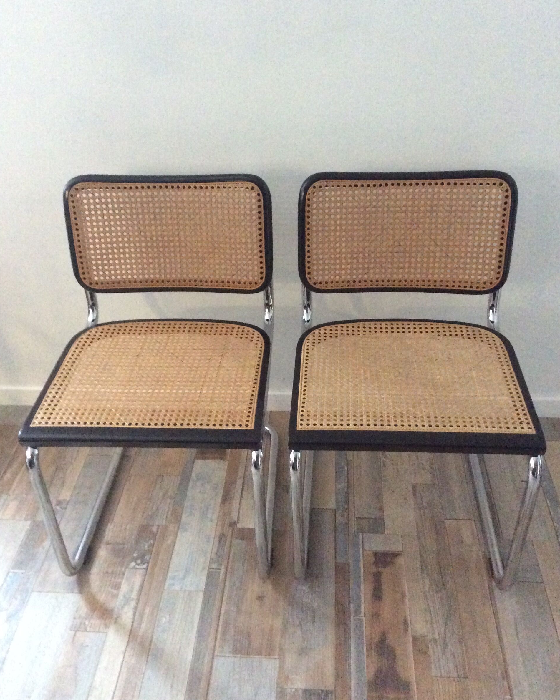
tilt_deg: -35.8
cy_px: 349
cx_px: 278
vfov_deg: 52.8
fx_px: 704
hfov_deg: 43.4
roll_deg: +3.5
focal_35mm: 34
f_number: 2.4
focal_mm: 3.3
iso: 640
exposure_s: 1/17
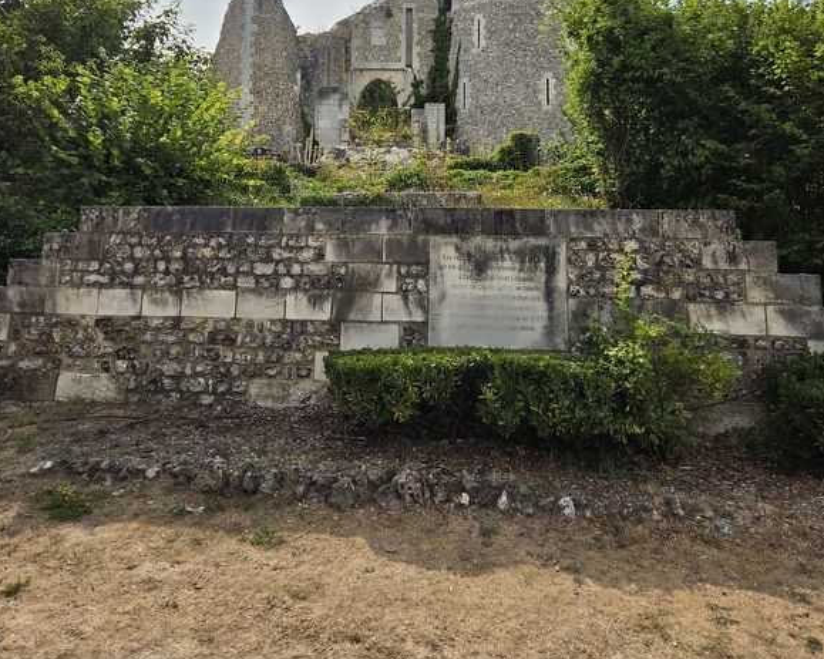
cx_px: 418
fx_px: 756
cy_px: 128
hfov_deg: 57.2
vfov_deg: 44.7
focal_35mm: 31
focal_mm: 5.4
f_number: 1.8
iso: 40
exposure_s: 1/7887
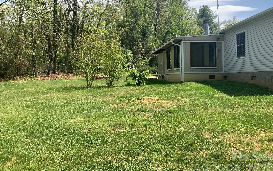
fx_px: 231
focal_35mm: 31
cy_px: 74
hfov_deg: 61.2
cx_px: 138
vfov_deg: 40.5
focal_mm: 3
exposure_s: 1/1098
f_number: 1.8
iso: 16
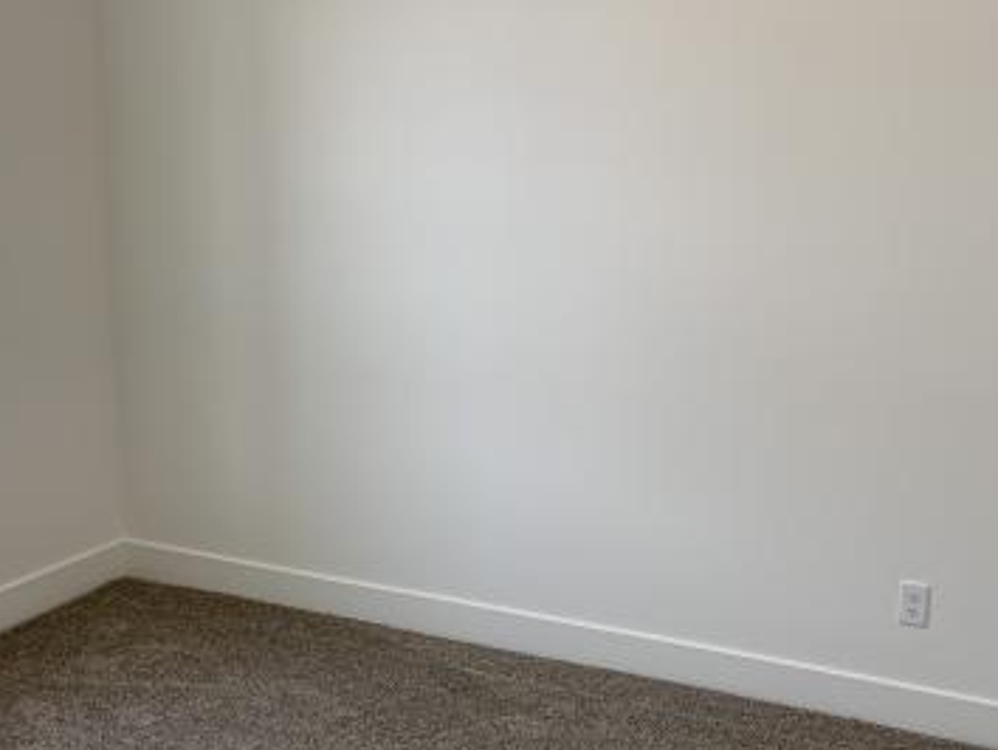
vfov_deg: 30.8
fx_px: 1356
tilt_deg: -15.9
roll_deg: -1.7
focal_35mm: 47
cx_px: 651
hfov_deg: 40.0
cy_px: 448
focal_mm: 4.25
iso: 100
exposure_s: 1/100
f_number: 1.8
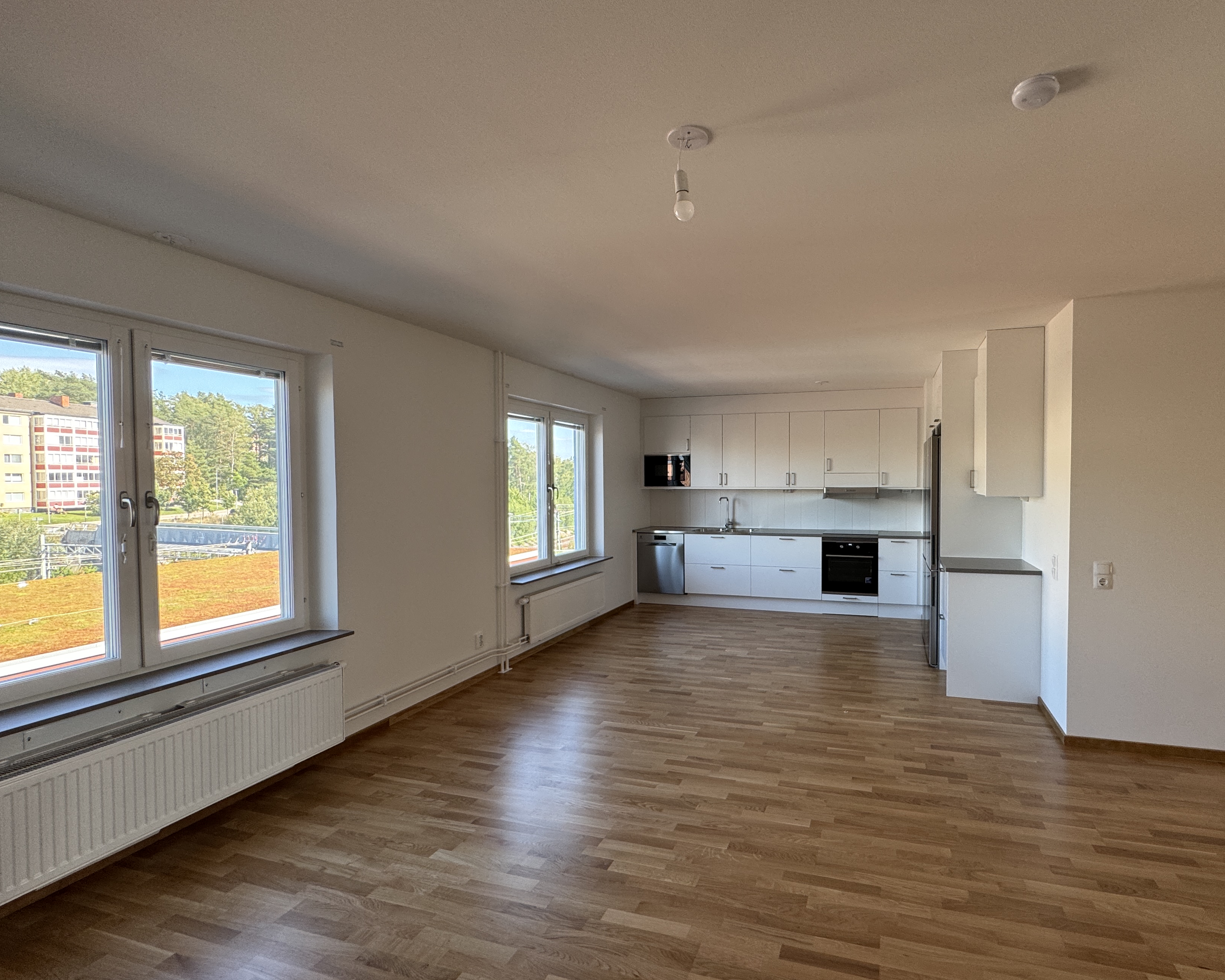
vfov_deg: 77.0
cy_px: 497
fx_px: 616
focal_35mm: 17
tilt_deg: -1.1
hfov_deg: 88.8
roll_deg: +0.0
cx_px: 718
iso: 100
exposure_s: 1/99
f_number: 2.2
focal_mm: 2.22
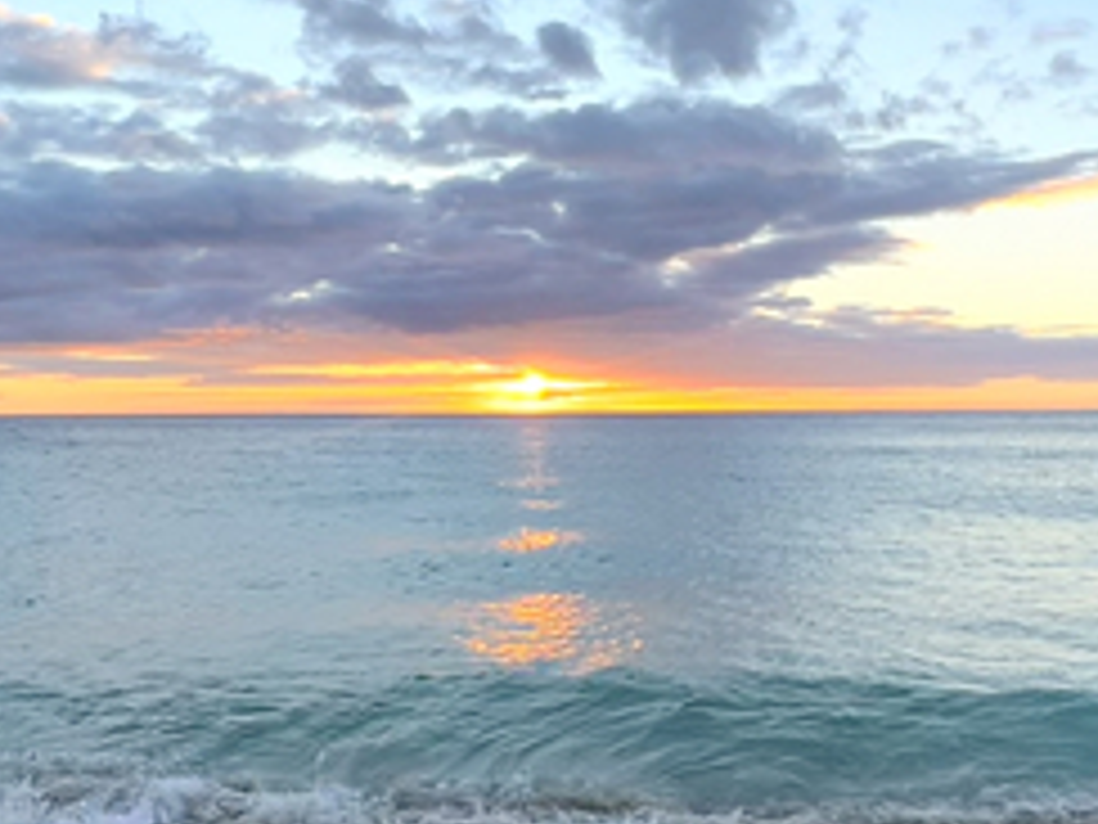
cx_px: 634
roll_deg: +0.7
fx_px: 1015
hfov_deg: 56.6
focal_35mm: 32
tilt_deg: -2.7
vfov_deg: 44.0
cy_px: 477
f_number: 1.8
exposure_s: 1/215
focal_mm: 1.57
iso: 32
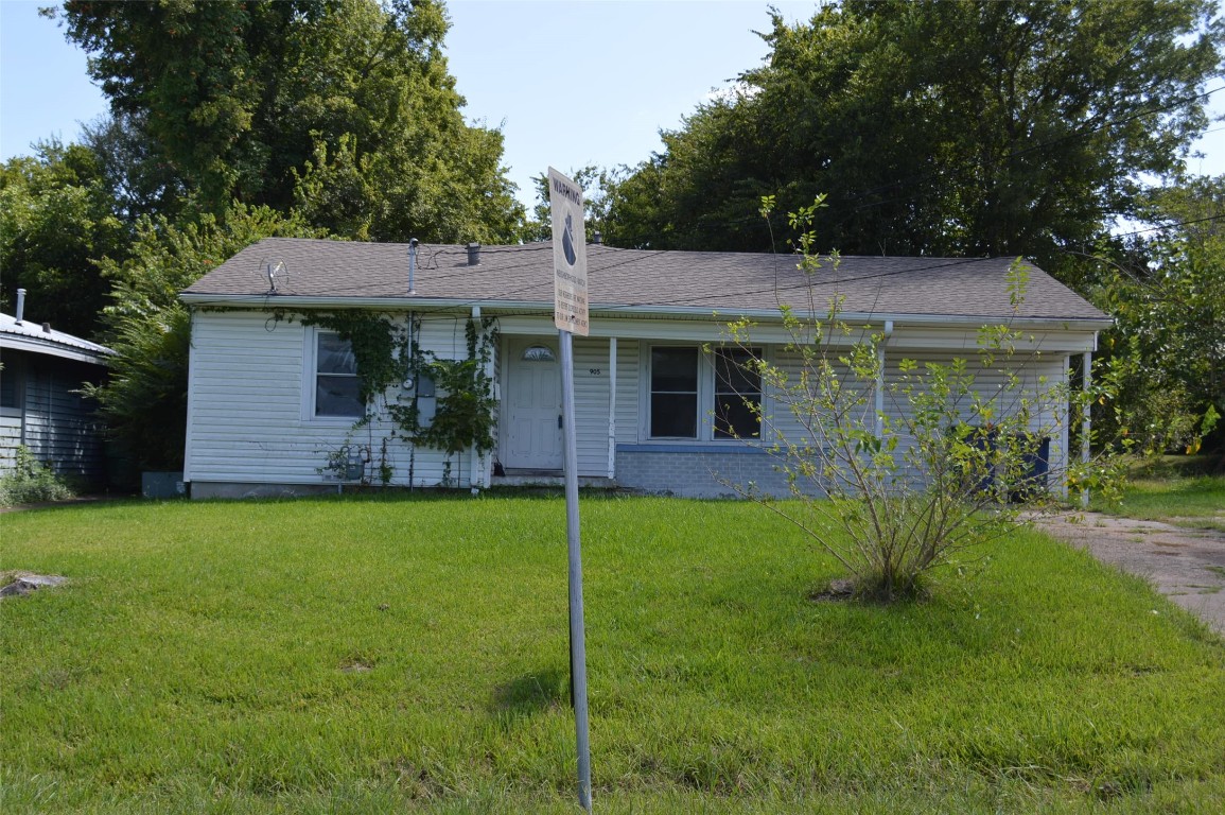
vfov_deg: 34.1
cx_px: 612
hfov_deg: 49.6
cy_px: 408
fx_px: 1326
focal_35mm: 39
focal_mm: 26
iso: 100
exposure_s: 1/160
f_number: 6.3
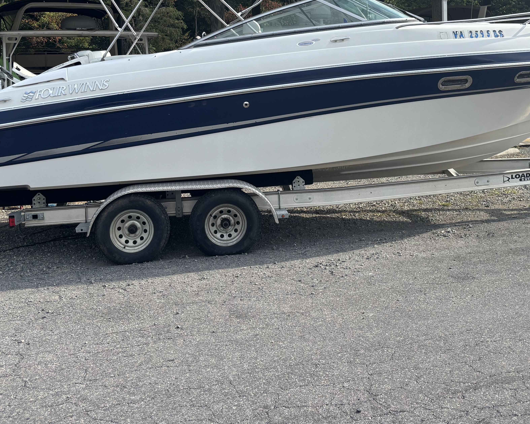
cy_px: 83
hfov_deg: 40.3
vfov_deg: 31.9
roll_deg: +1.7
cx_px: 287
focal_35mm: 46
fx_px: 722
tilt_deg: -2.8
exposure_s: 1/1912
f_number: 1.6
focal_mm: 5.96
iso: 50
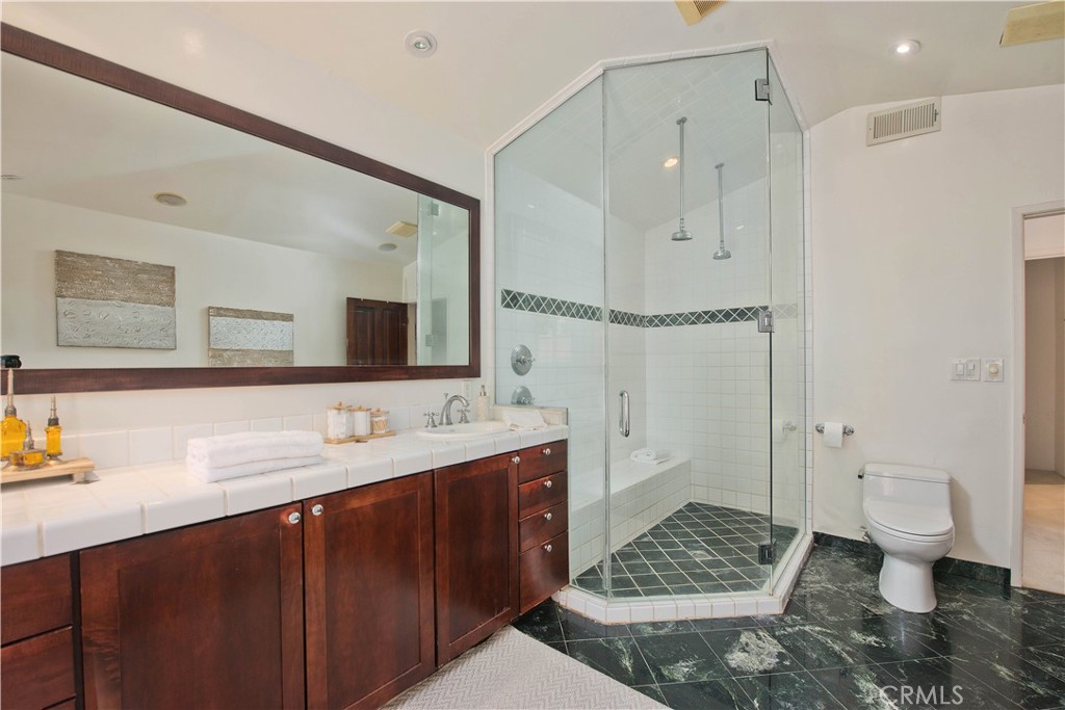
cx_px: 532
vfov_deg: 77.3
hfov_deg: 100.4
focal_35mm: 15
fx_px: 444
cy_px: 355
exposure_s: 1/200
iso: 400
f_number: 5.6
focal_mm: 15
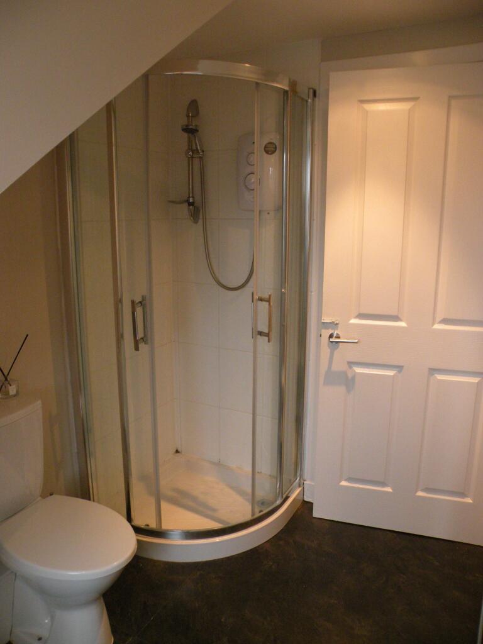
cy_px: 322
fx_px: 502
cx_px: 242
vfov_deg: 65.3
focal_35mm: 27
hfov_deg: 51.4
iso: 338
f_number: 2.8
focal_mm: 4.7
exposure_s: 1/48.5
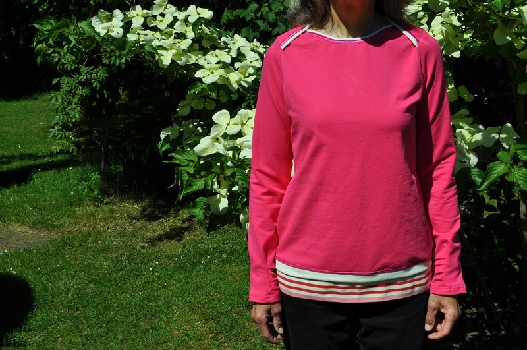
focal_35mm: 45
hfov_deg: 43.7
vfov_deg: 29.8
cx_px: 264
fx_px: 658
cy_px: 175
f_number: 11
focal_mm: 30
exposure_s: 1/500
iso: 200
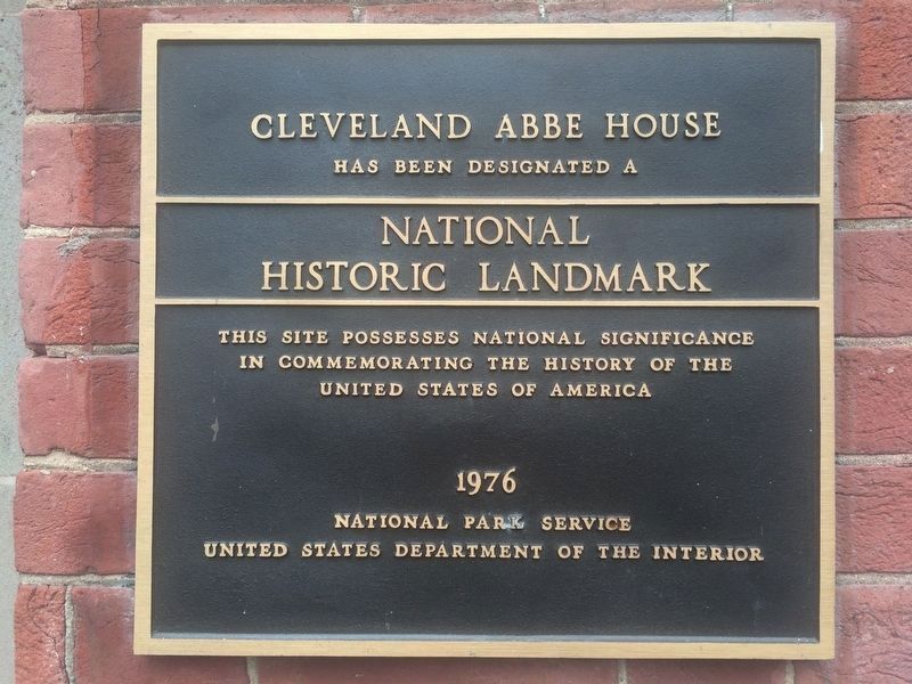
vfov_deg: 48.2
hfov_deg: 61.7
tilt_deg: -0.2
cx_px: 456
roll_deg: +0.0
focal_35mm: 29
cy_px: 342
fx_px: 764
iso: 32
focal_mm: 4.15
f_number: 2.2
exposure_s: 1/120
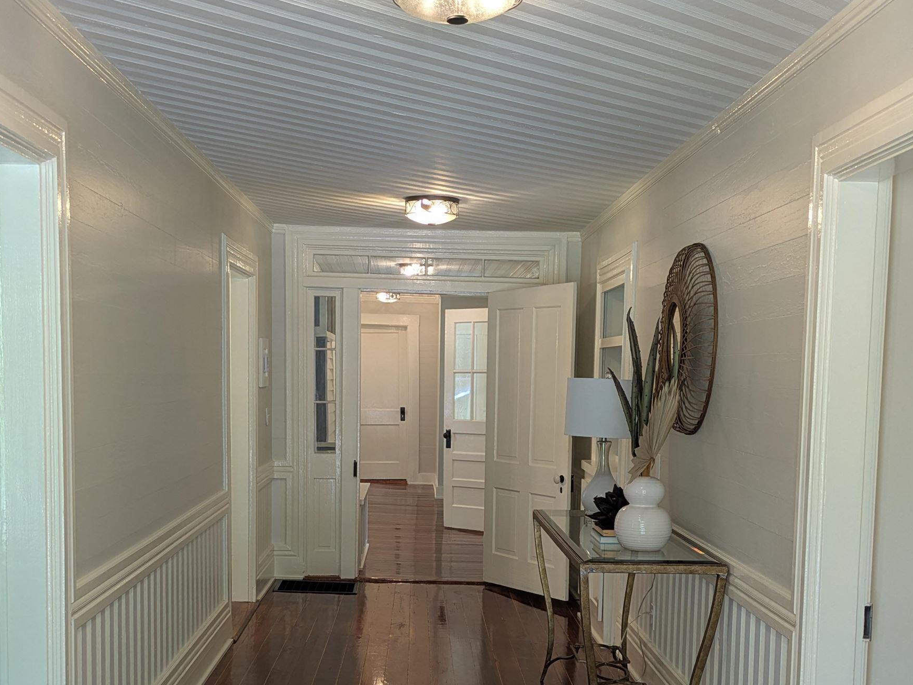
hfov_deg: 42.9
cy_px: 493
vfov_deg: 32.4
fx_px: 1161
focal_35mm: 44
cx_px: 416
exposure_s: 1/30
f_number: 1.89
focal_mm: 5.43
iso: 56
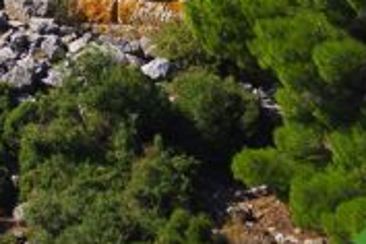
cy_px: -110
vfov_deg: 1.4
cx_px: -318
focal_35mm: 1001
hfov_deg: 2.1
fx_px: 10176
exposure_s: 1/200
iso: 100
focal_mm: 148
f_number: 10
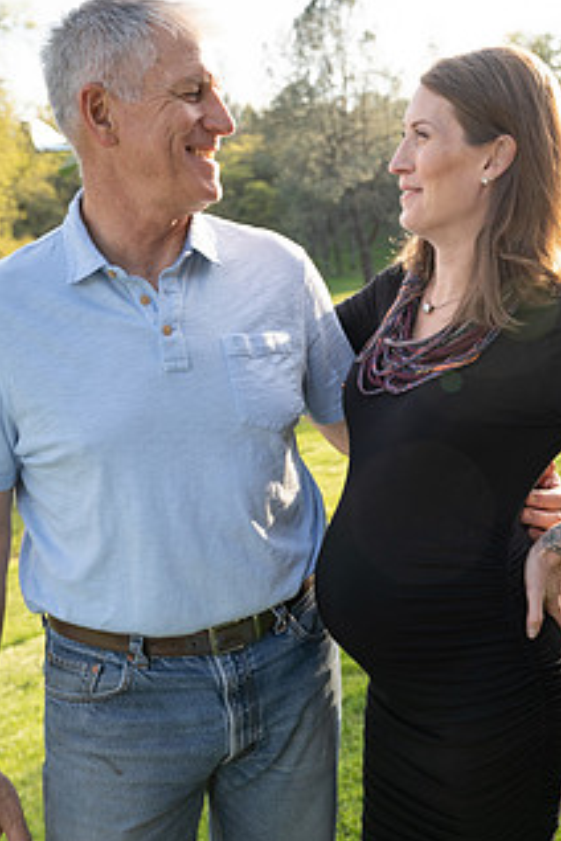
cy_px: 434
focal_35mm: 41
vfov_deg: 47.4
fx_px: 958
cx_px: 392
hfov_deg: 32.3
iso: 125
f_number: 4.5
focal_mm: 29
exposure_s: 1/250
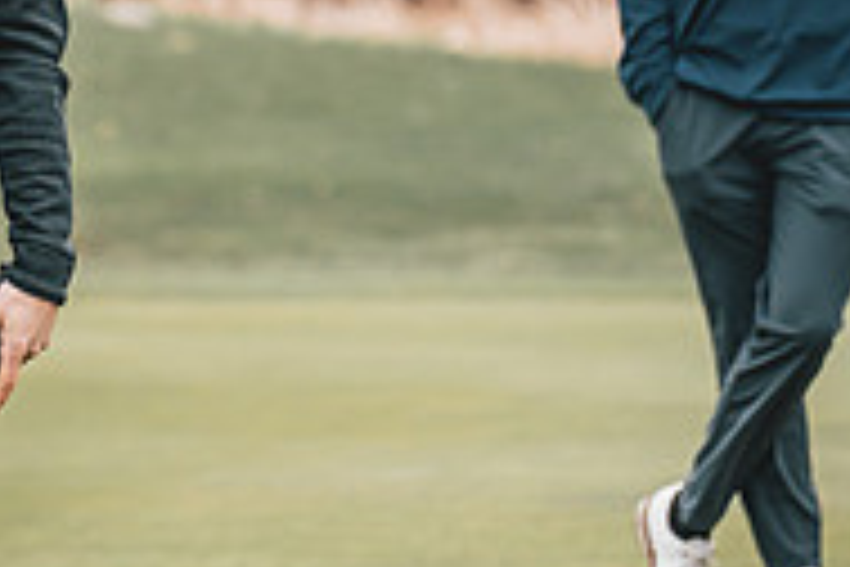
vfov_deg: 4.0
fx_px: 8027
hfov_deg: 6.0
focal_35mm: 340
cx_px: -211
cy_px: 205
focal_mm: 107
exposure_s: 1/4000
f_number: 2.8
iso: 640
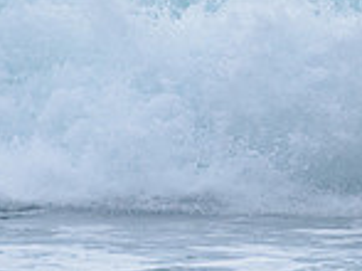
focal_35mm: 2321
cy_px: 53
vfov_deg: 0.6
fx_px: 24252
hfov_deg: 0.9
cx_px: 689
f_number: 5.6
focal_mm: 500
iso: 1600
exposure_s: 1/2000
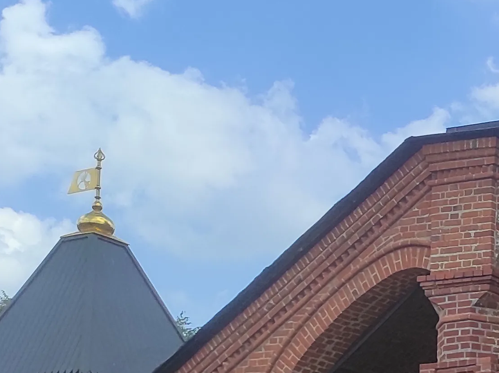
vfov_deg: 13.3
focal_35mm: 105
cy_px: 548
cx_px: 917
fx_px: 1512
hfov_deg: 15.8
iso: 100
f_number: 1.89
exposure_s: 1/1863
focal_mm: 5.43
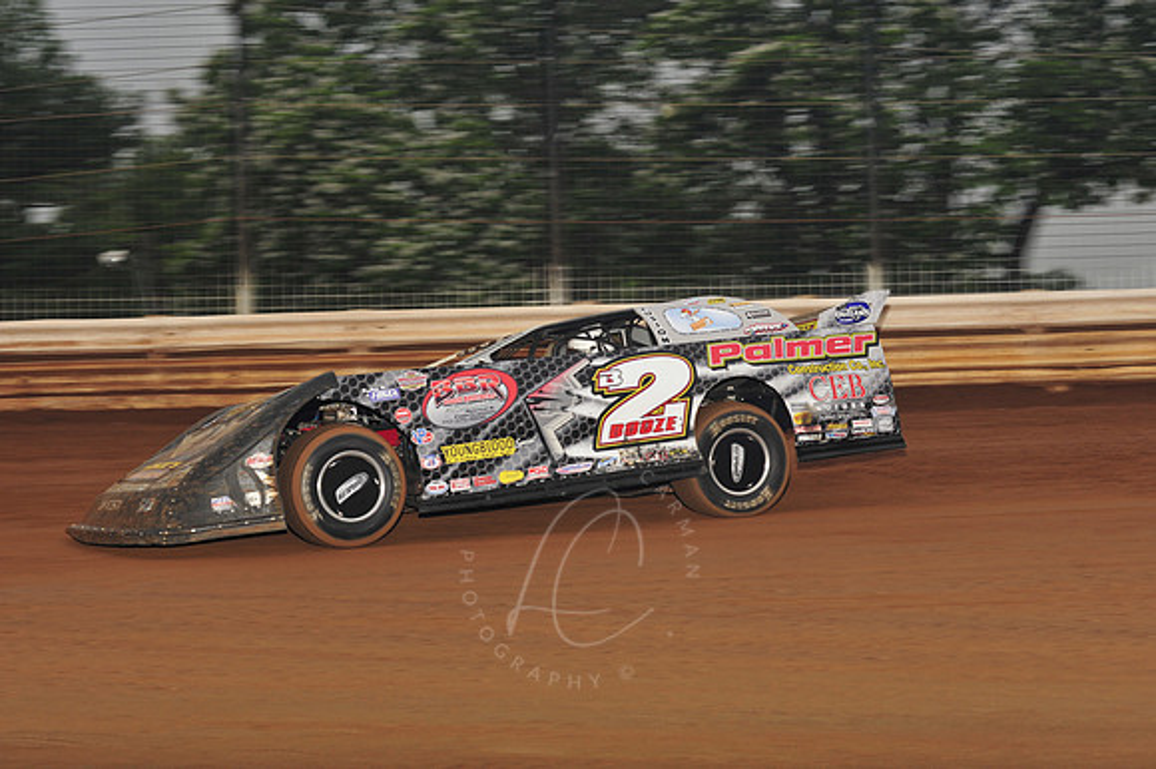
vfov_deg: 15.9
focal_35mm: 86
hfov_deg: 23.7
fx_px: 2760
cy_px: 384
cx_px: 578
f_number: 7.1
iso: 640
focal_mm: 86
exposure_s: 1/320
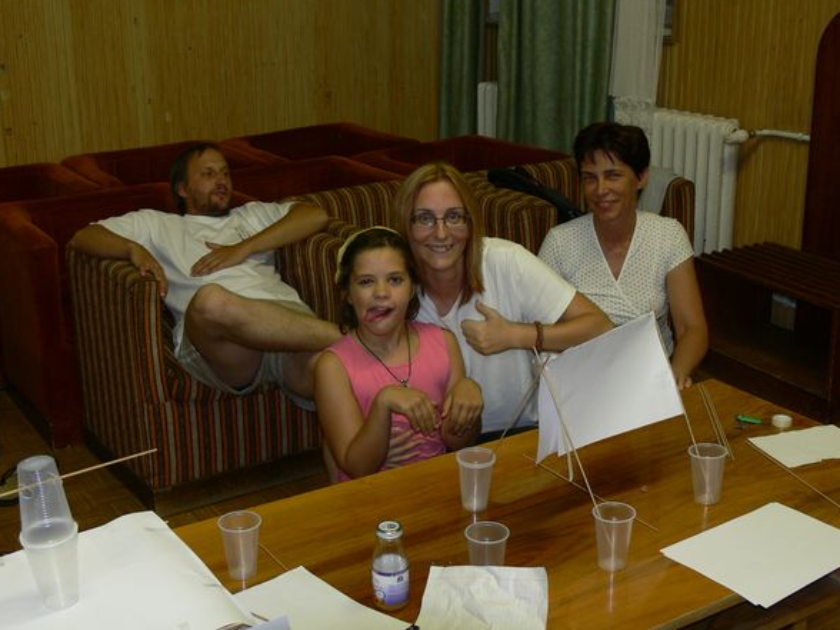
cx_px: 414
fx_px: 1189
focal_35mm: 49
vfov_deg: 29.7
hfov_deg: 38.9
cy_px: 311
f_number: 2.8
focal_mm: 9
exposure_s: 1/30
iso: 100
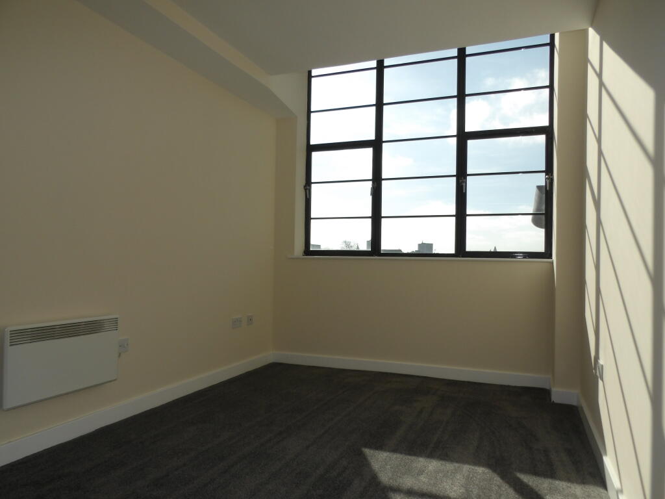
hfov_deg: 71.6
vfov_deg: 56.8
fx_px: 461
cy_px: 250
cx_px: 332
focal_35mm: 24
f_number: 4.1
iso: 100
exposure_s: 1/770
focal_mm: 4.3
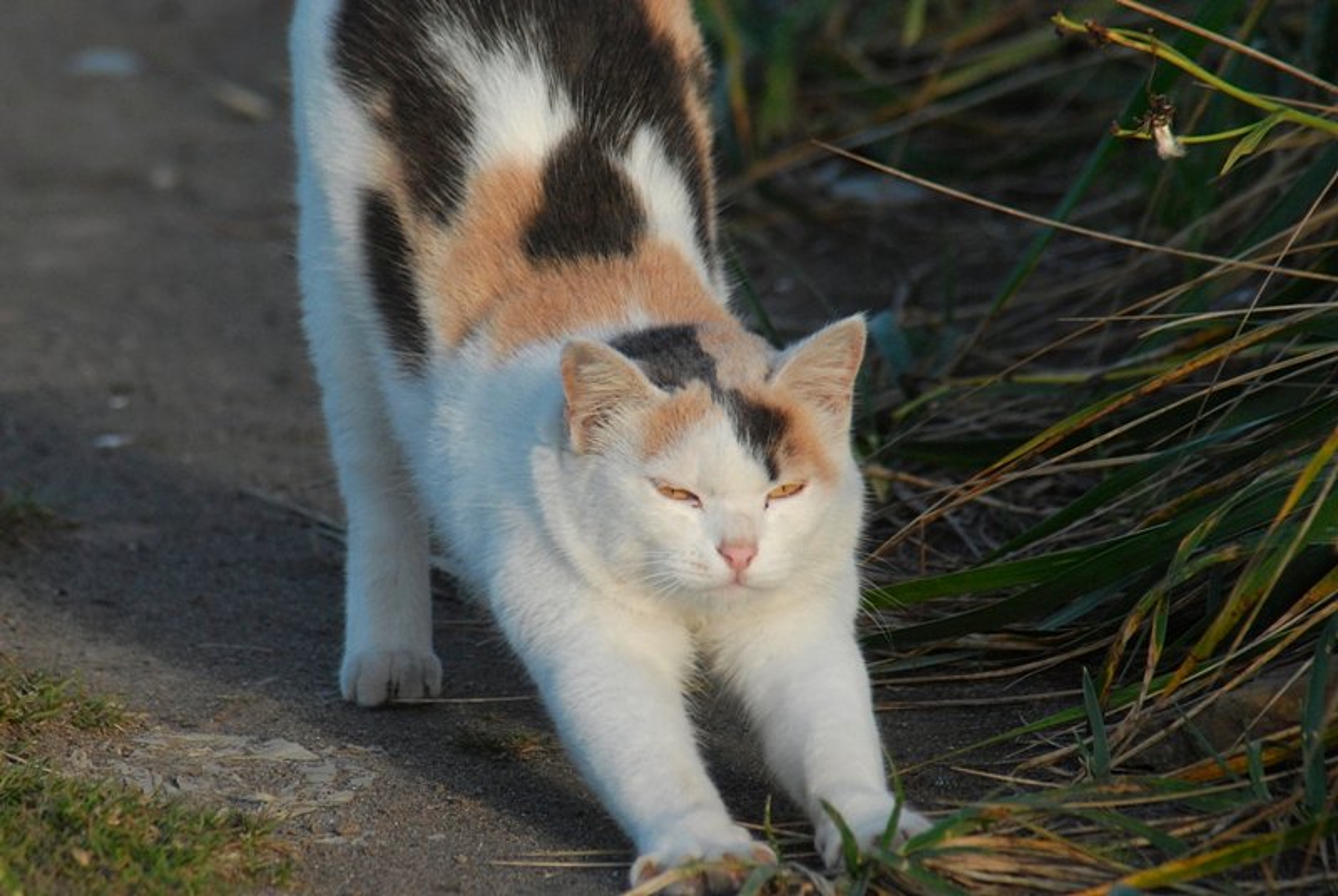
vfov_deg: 2.3
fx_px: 22333
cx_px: 669
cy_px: 448
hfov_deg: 3.4
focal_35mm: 600
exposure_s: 1/640
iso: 500
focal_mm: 400
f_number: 9
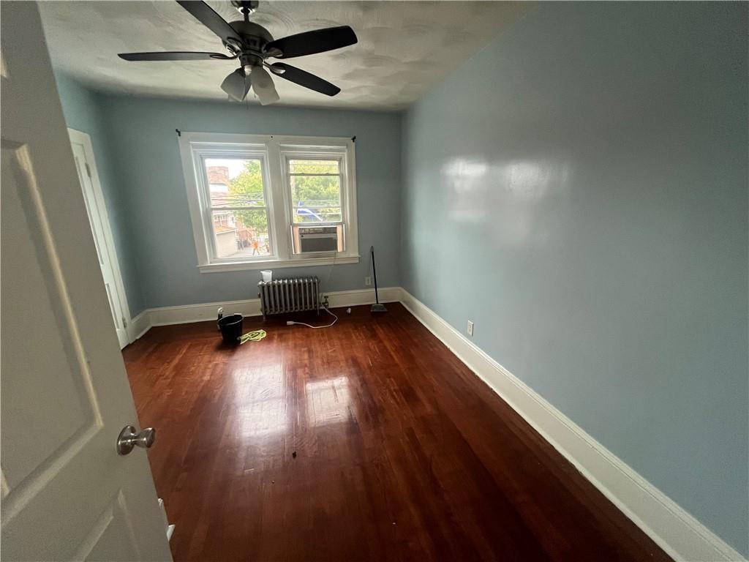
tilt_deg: -15.2
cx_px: 374
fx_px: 281
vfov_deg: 89.9
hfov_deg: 106.2
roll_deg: +0.9
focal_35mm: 13
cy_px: 281
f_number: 1.8
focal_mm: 1.57
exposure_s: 1/60
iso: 400
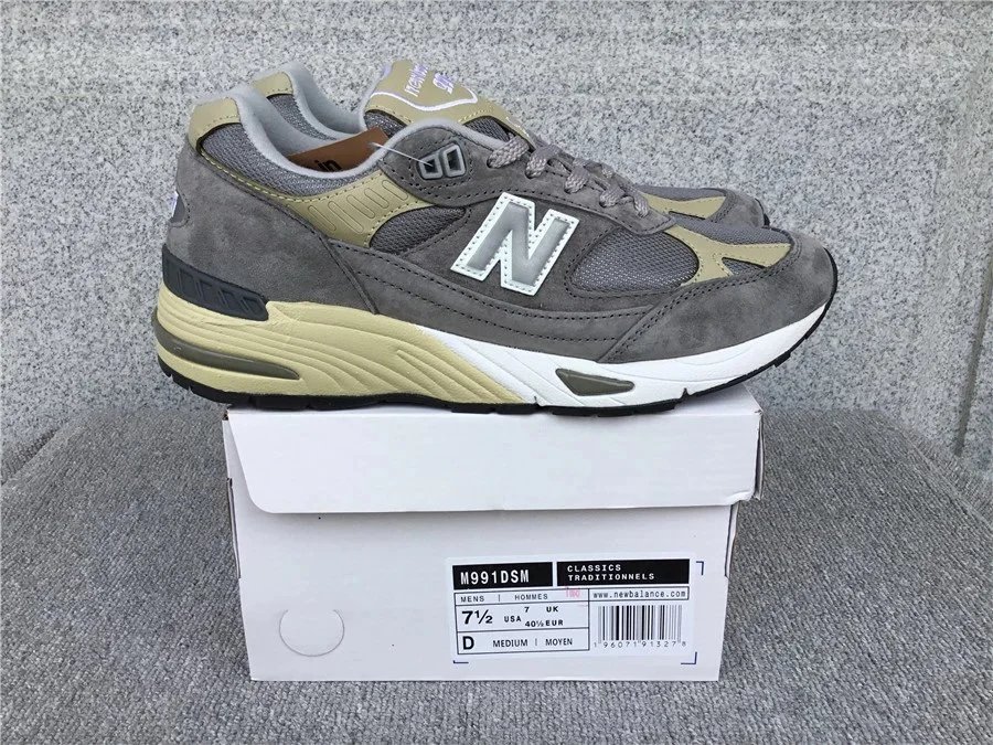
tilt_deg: -19.8
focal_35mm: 31
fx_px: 889
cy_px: 372
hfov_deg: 58.4
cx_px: 496
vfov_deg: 45.4
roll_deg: +0.4
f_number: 2.4
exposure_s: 1/662
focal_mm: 3.3
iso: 25
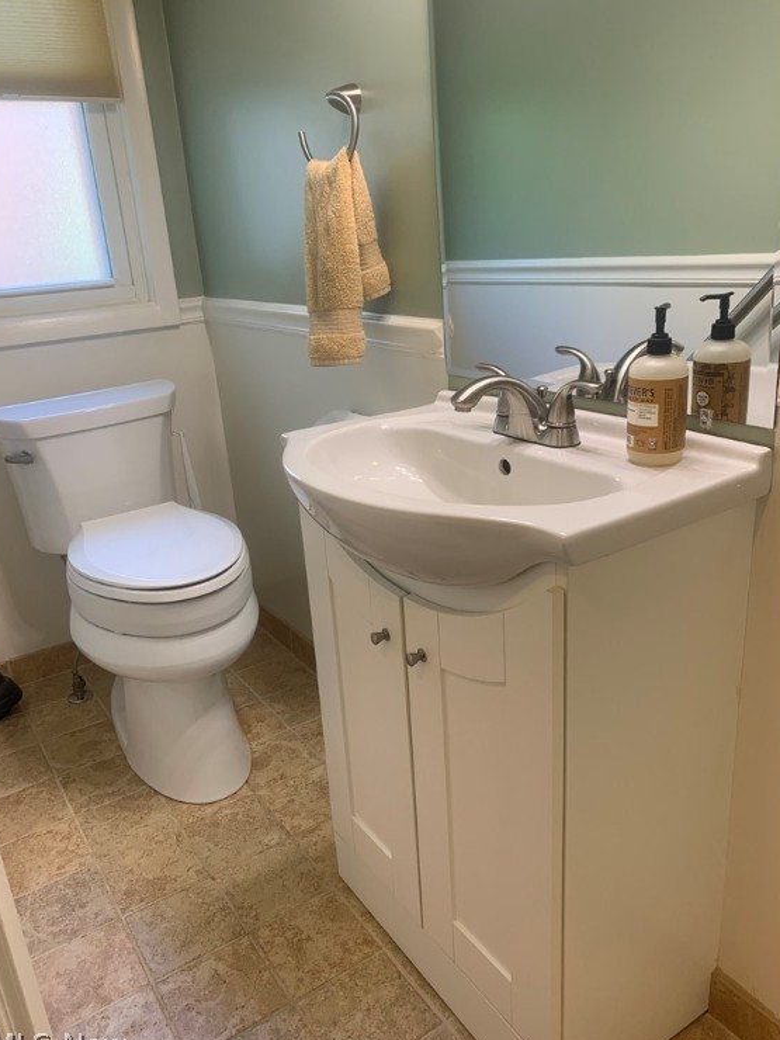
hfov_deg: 51.4
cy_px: 528
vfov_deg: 65.3
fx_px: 811
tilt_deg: -18.0
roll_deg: +4.1
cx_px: 386
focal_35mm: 27
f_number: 1.8
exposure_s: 1/60
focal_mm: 4.25
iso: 100
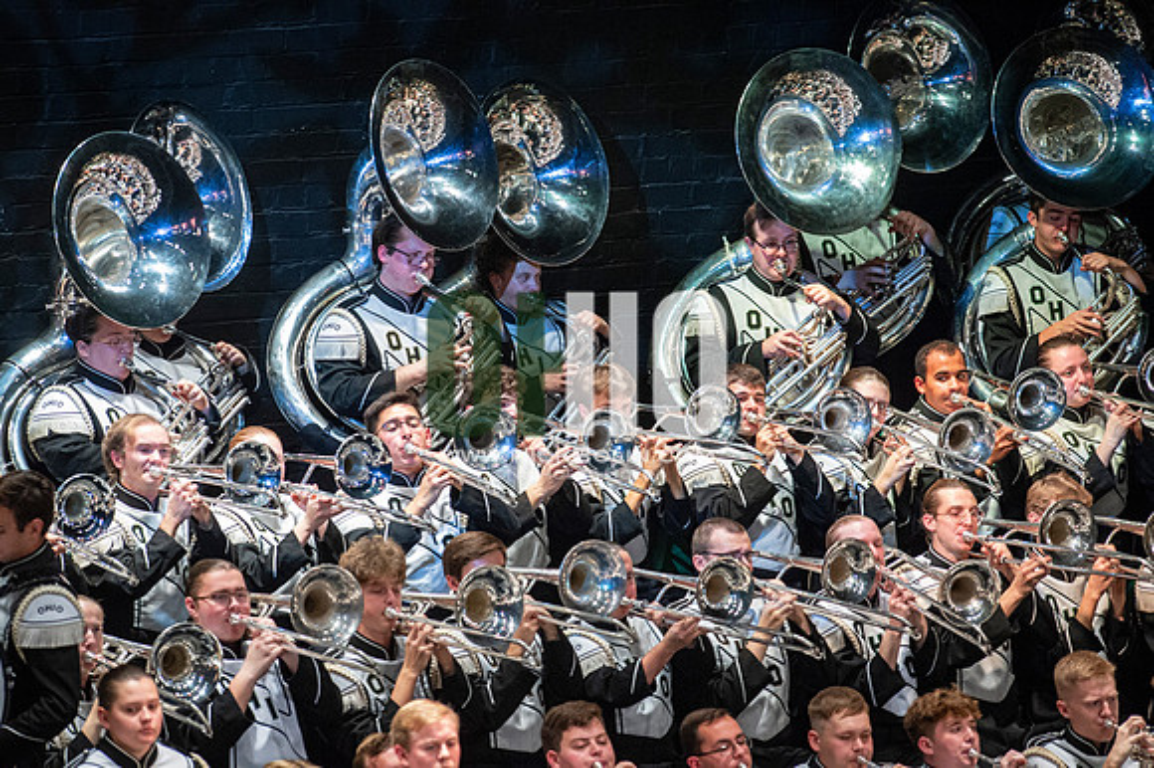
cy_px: 384
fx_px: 9611
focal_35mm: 300
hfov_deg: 6.9
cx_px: 577
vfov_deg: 4.6
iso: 5000
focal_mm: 300
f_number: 5.6
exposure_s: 1/400
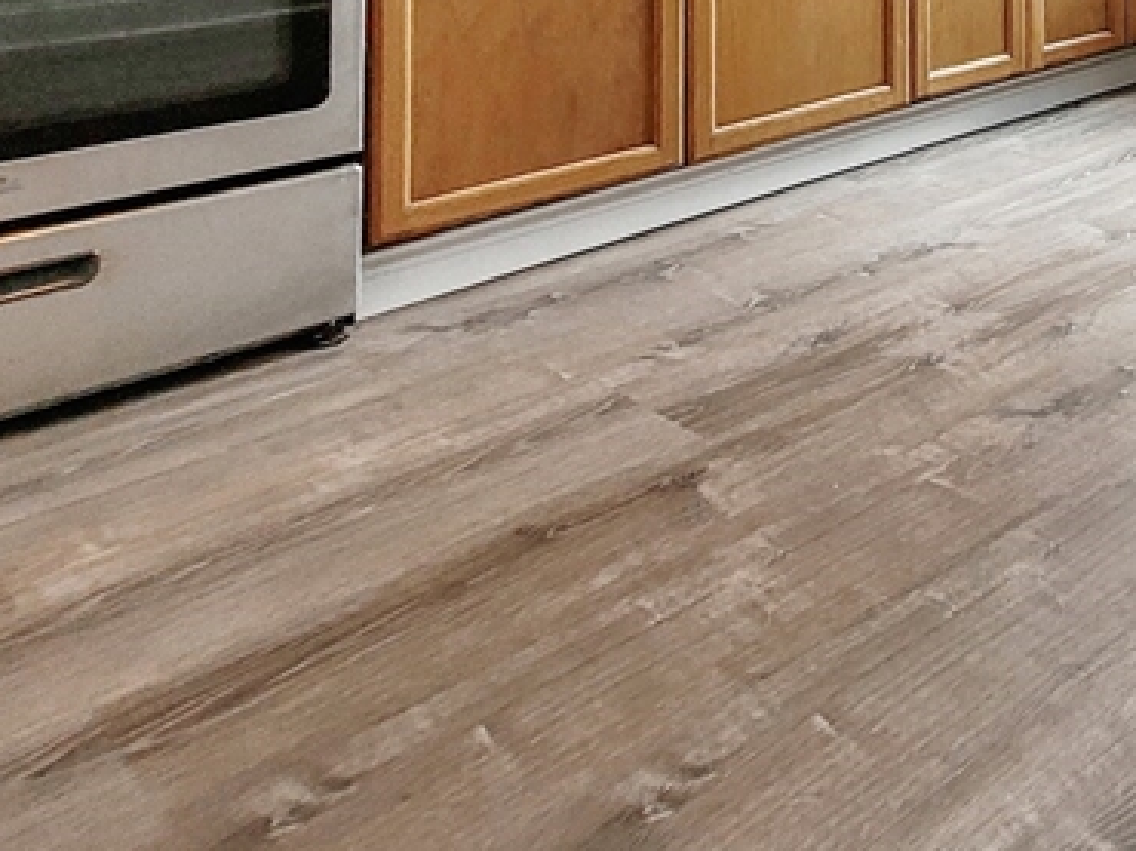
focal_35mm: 36
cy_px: -273
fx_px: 1181
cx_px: 1308
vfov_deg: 30.6
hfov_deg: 39.6
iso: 80
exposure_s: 1/120
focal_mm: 1.74
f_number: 2.2
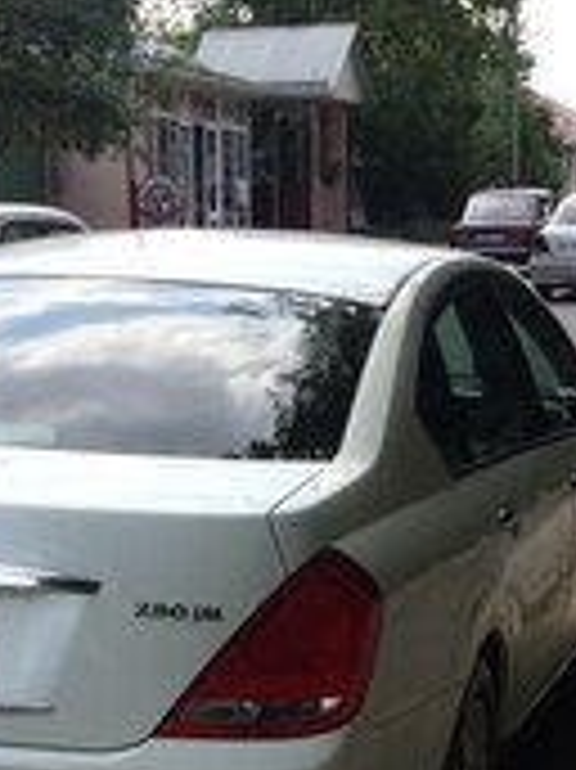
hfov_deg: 17.5
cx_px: 274
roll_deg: +2.0
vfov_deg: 21.2
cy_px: 1000
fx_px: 1866
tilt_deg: -21.7
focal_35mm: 84
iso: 32
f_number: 2.2
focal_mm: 4.15
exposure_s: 1/684
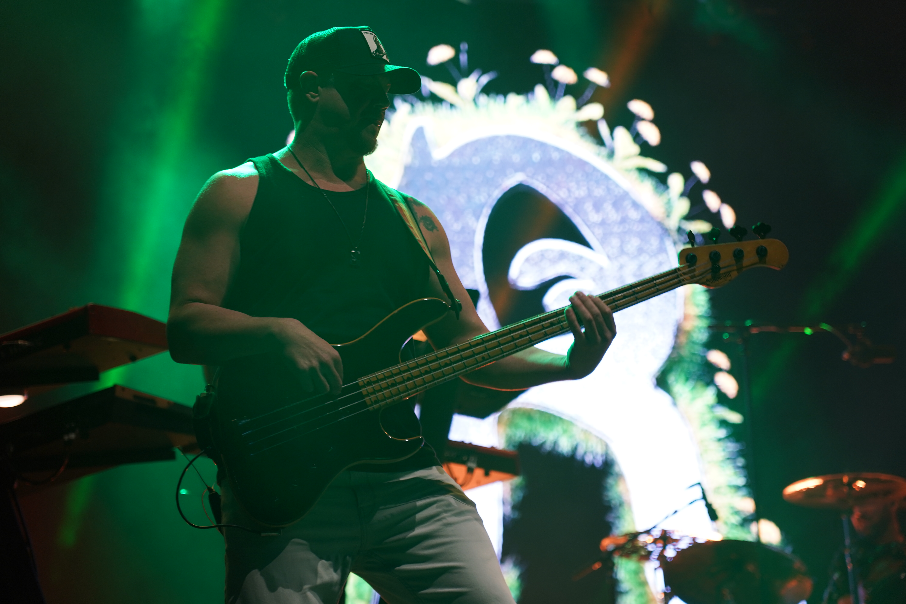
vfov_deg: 13.0
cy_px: 302
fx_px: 2642
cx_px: 453
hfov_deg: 19.5
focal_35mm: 105
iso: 400
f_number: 4
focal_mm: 105
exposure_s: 1/160
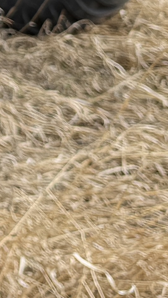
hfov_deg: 6.6
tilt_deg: -6.1
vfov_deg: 12.6
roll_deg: +0.6
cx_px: -419
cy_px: -206
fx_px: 1250
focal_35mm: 158
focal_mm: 6.76
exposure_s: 1/341
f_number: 1.78
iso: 100
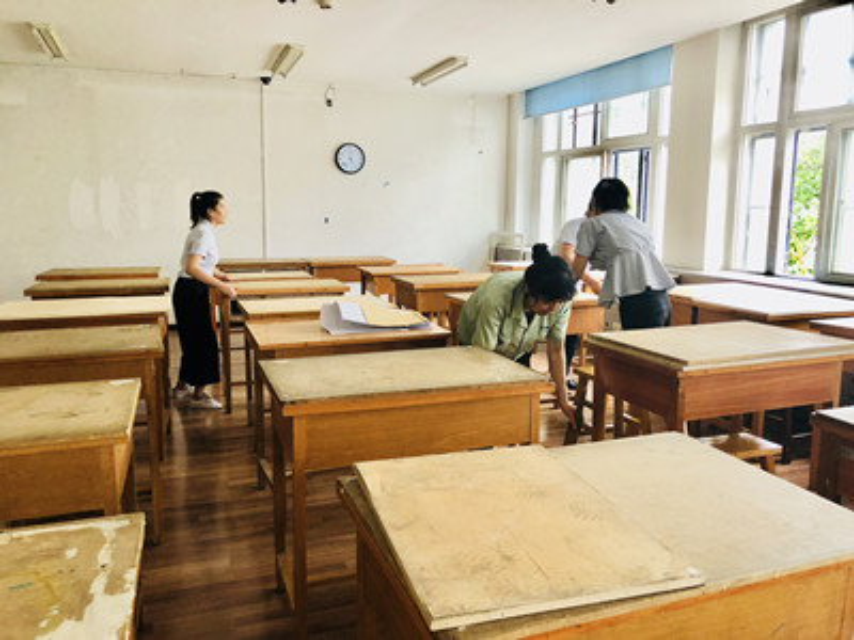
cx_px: 427
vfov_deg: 49.7
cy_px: 320
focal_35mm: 28
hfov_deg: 63.4
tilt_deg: -8.4
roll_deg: +0.0
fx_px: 691
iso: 50
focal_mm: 4
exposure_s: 1/15
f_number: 1.8
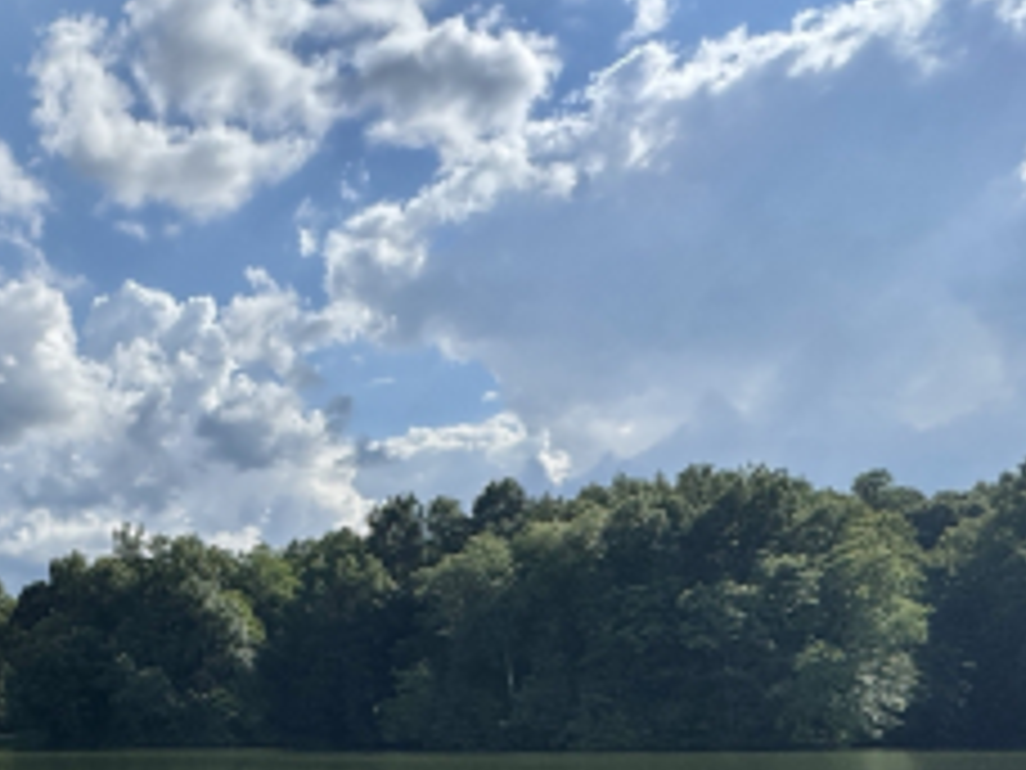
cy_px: 662
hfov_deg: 37.8
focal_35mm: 41
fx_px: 1215
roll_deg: +0.2
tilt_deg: +2.8
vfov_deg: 33.6
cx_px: -115
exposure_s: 1/3906
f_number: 2.2
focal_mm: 2.22
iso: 50
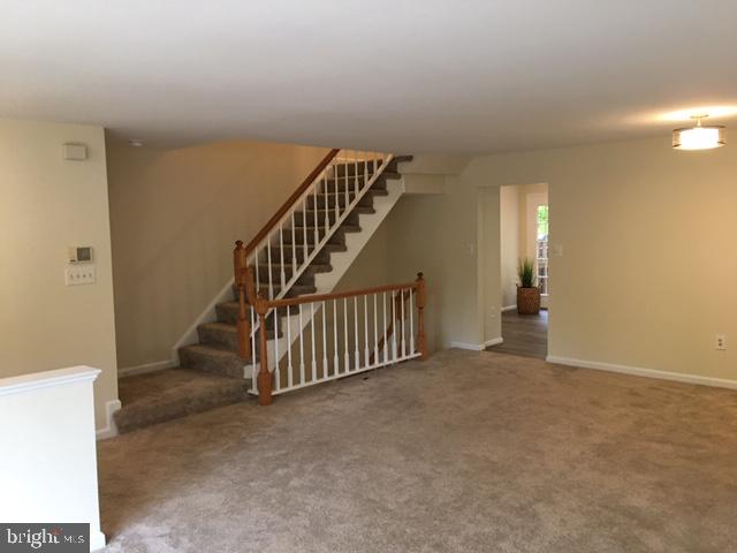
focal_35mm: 29
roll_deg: +1.4
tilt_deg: -3.6
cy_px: 276
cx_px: 368
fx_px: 617
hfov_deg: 61.7
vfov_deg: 48.2
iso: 64
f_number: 2.2
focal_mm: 4.15
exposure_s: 1/15
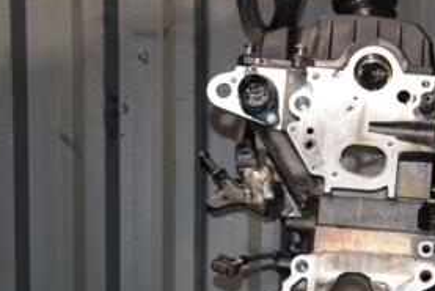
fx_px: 1100
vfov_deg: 14.8
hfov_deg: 22.0
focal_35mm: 91
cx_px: 371
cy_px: 297
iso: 800
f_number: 5
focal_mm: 28
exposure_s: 1/60
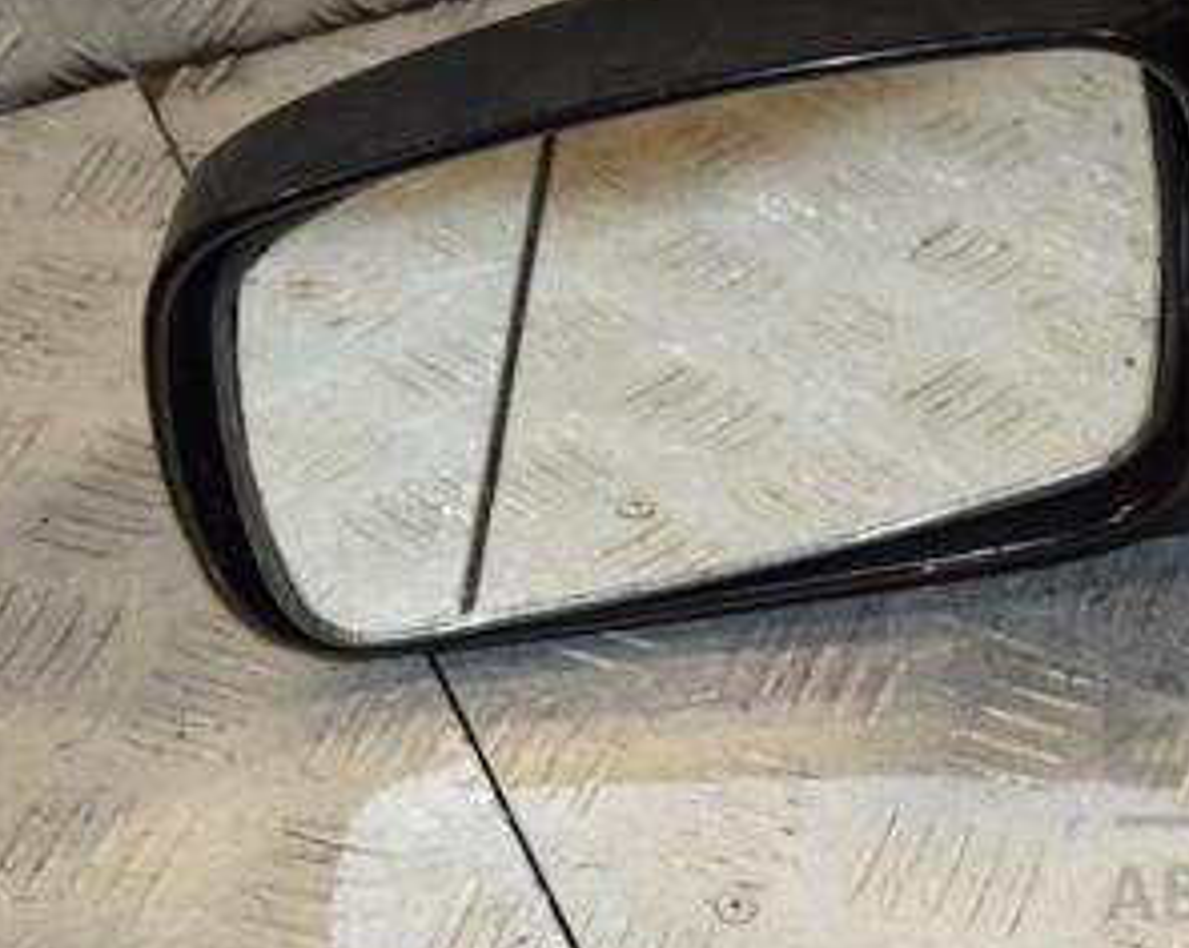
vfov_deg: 12.8
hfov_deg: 15.9
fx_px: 4217
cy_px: 193
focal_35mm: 120
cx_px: 1028
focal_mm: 42
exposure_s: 1/200
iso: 800
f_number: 8
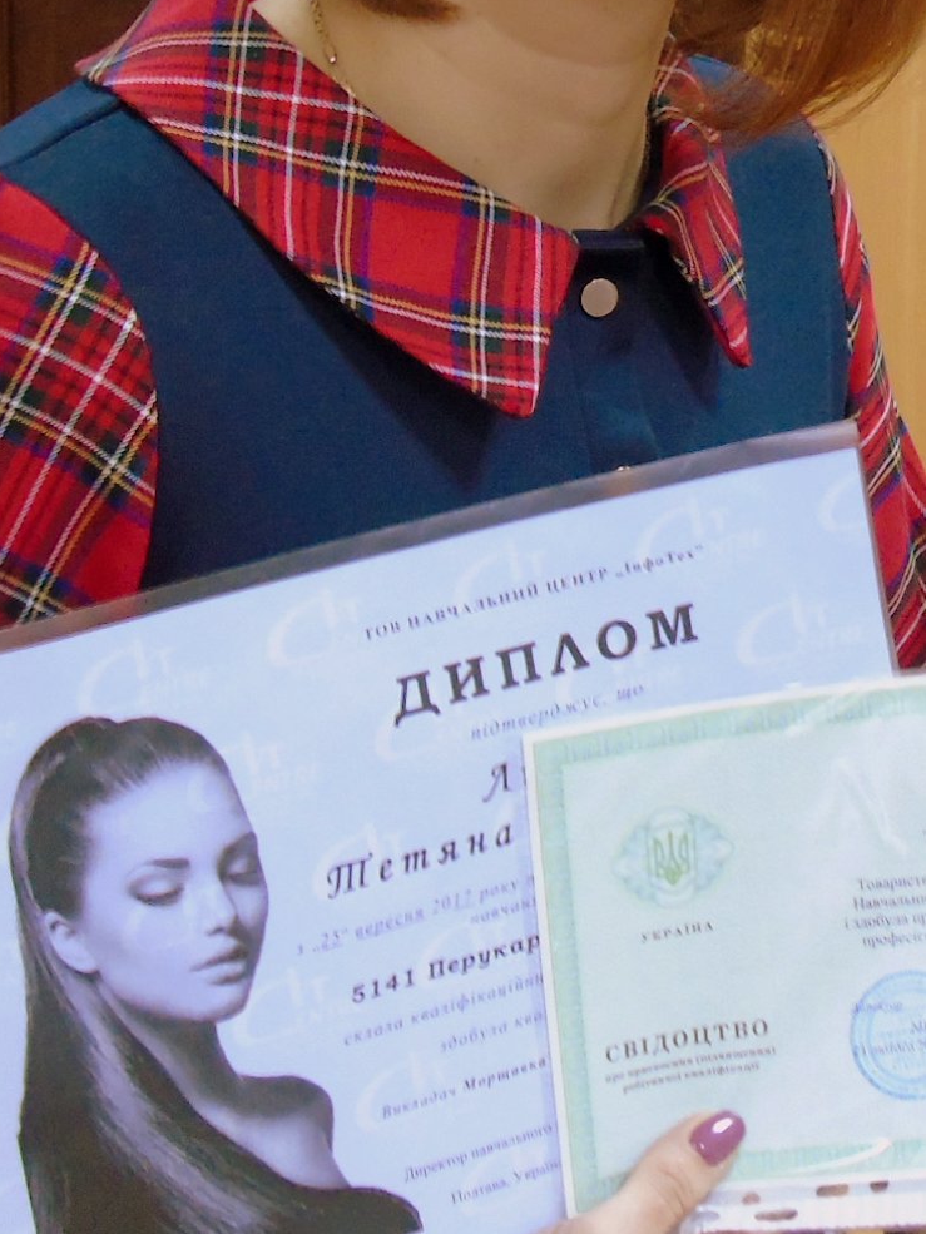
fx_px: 4315
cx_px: 1059
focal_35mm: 121
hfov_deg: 12.0
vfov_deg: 16.2
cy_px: 287
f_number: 4.1
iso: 400
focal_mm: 8.2
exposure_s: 1/6
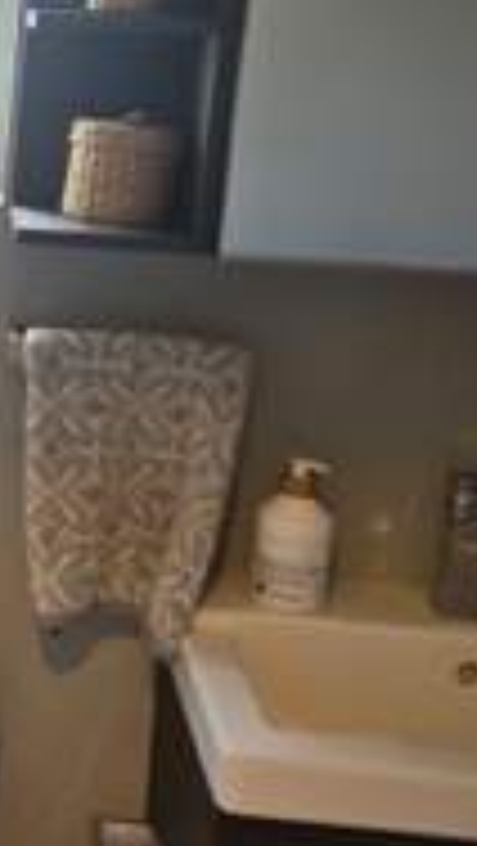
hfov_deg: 16.9
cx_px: -261
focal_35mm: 64
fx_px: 1436
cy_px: 297
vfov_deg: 32.6
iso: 100
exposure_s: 1/120
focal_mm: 5.4
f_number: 1.8
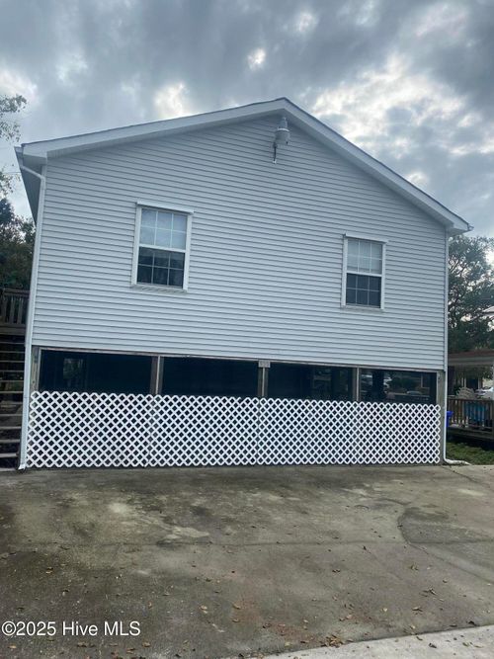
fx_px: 495
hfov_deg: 53.0
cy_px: 330
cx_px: 247
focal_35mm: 26
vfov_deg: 67.3
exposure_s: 1/1927
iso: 32
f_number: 1.8
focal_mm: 4.25
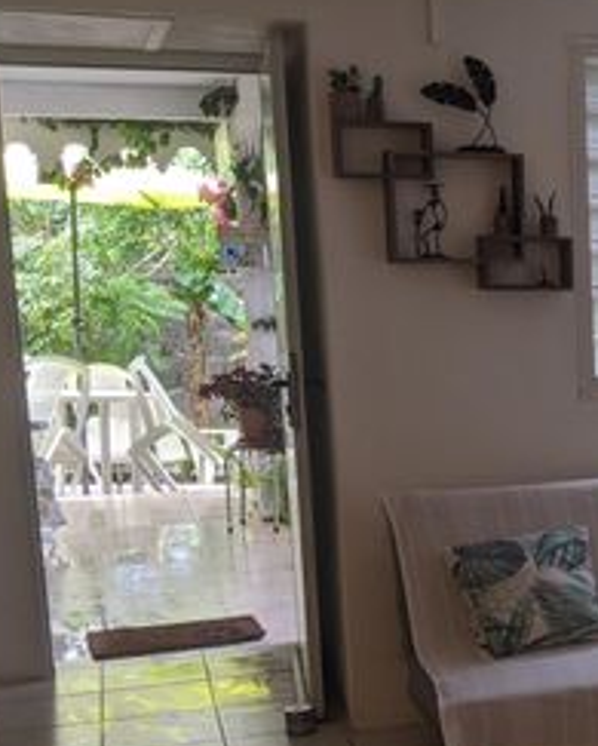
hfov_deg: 21.3
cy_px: 500
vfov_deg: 28.9
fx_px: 1435
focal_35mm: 65
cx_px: 776
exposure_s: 1/182
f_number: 1.8
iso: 41
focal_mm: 4.44
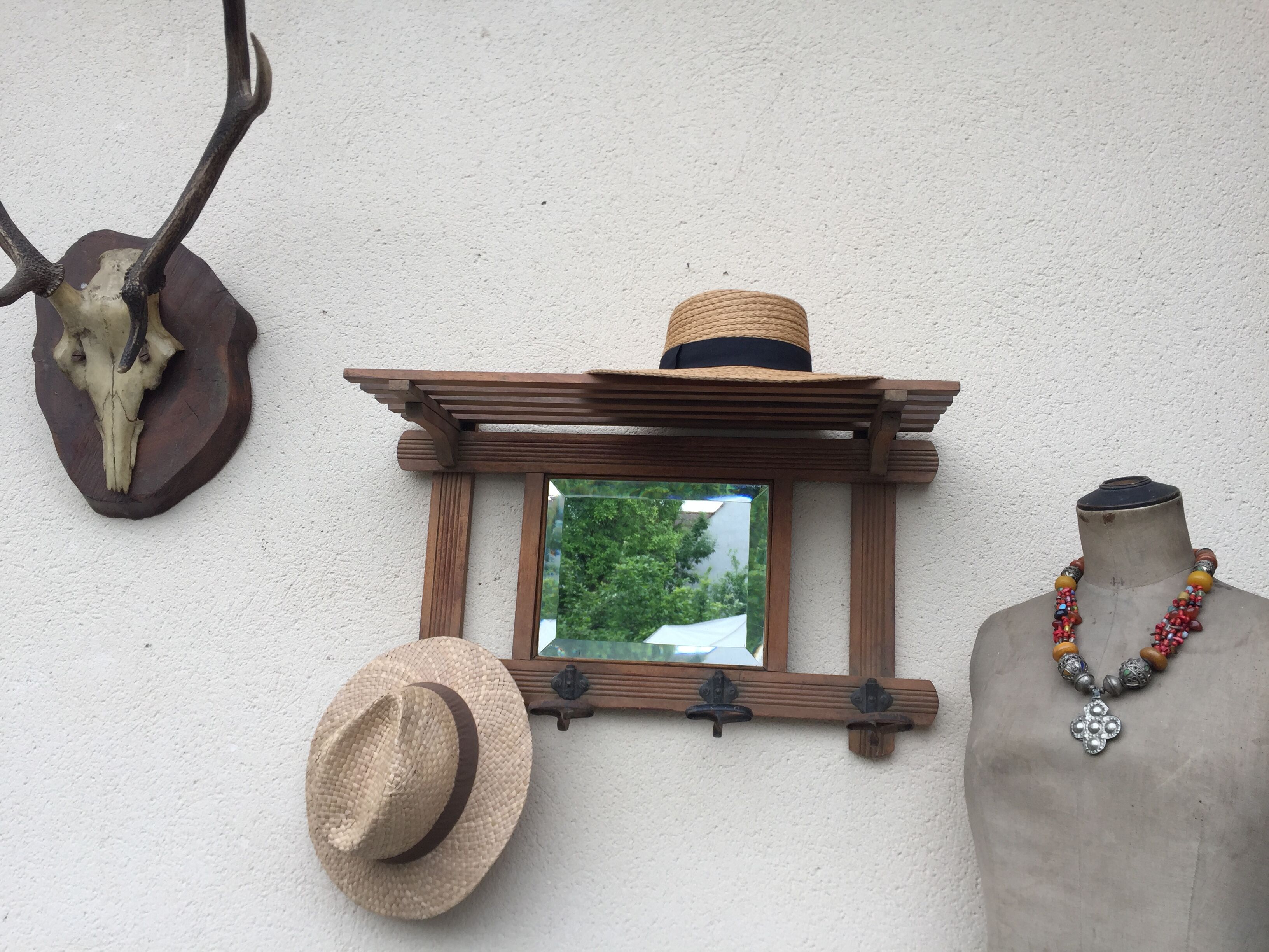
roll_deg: -2.2
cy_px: 476
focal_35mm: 29
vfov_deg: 48.2
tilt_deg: +9.4
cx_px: 634
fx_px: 1063
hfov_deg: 61.7
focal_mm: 4.15
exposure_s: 1/302
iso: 32
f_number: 2.2
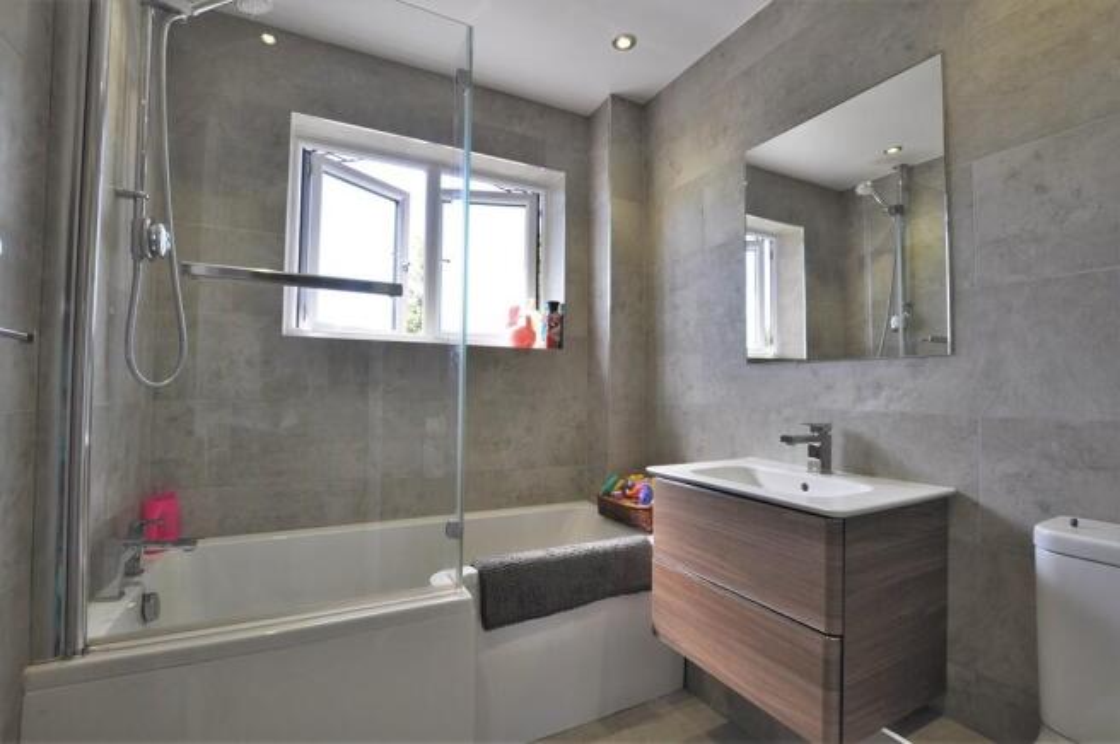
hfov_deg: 100.4
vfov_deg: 77.2
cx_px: 560
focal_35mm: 15
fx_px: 466
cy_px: 372
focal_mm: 10
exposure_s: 1/125
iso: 400
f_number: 5.6
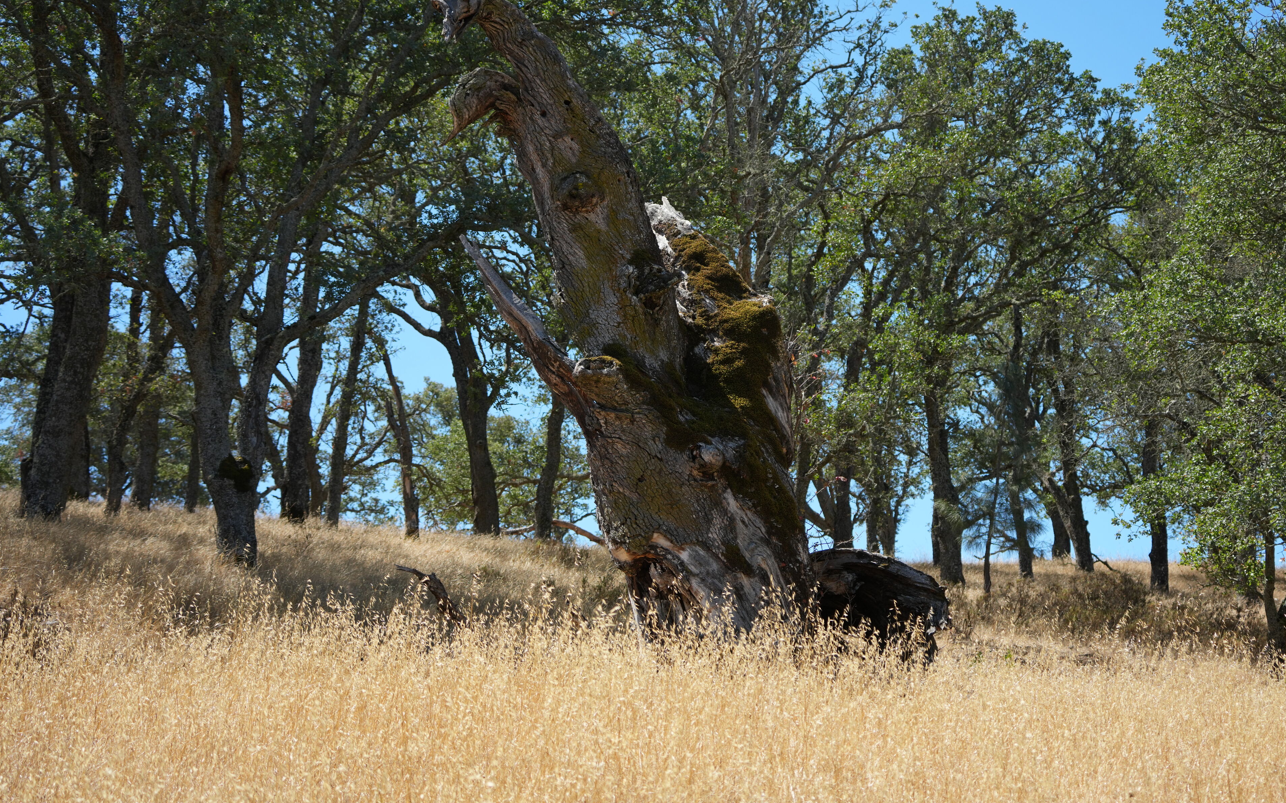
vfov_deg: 18.9
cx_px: 705
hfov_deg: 29.8
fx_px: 2418
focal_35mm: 69
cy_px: 407
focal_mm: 60
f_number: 4.5
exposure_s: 1/1250
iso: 400
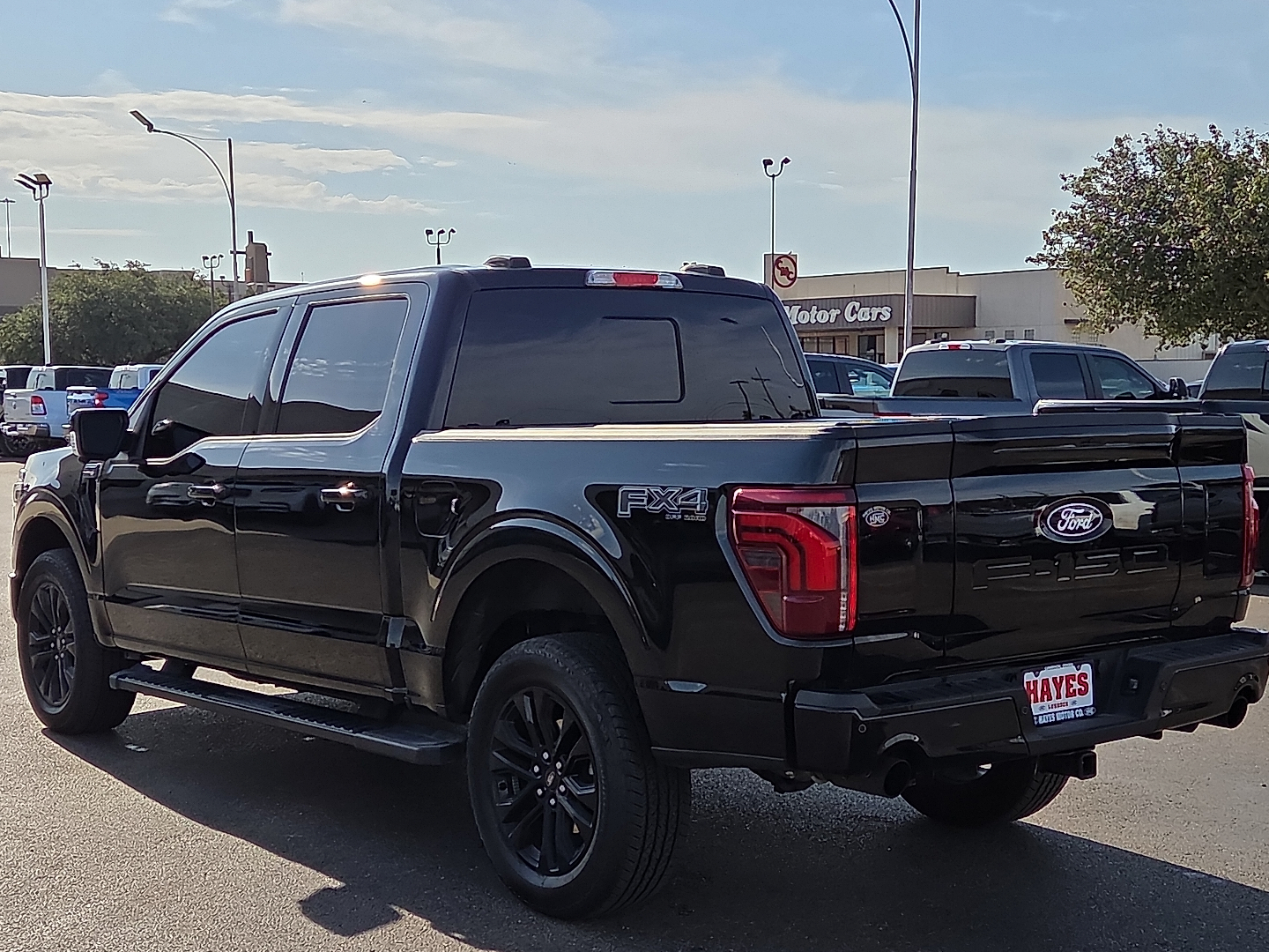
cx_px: 669
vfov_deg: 29.1
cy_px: 517
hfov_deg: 38.2
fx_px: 1833
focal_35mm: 50
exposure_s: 1/3333
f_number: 1.8
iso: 25
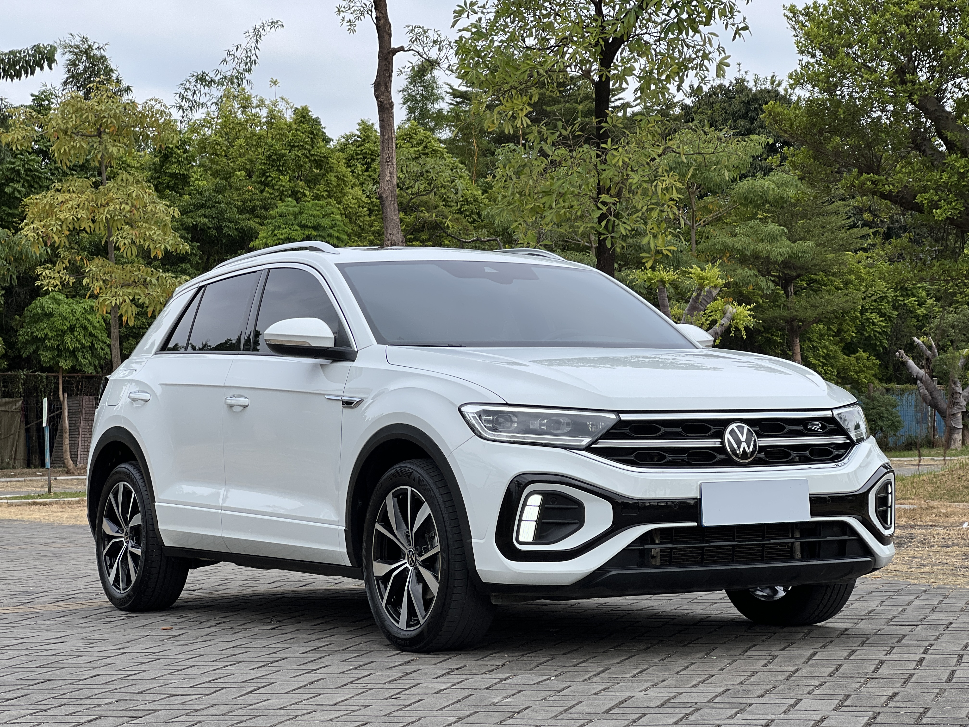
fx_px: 2155
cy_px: 364
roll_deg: +0.9
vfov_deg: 19.1
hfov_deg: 25.3
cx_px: 484
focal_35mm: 77
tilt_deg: +2.7
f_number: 2.8
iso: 32
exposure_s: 1/455
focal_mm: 9
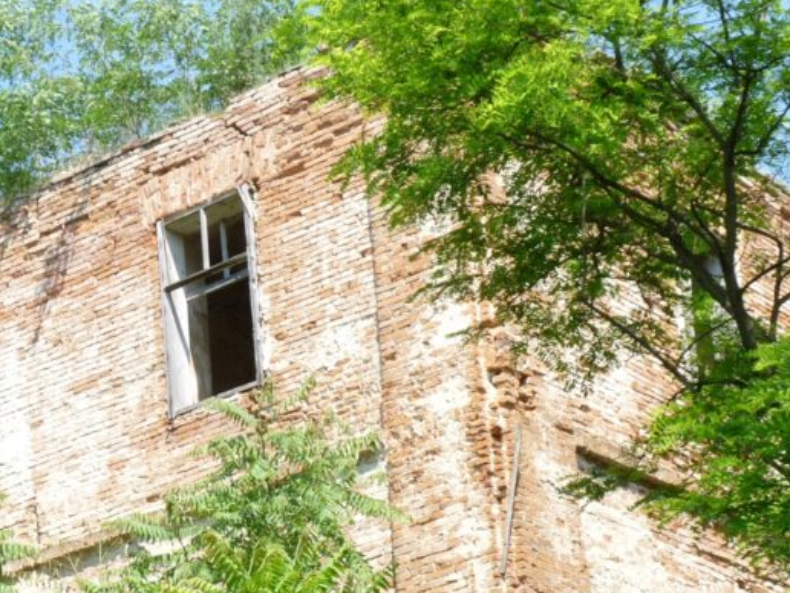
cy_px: 450
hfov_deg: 16.8
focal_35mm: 117
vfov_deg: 12.6
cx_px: 246
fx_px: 2670
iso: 100
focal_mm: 10.4
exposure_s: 1/200
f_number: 5
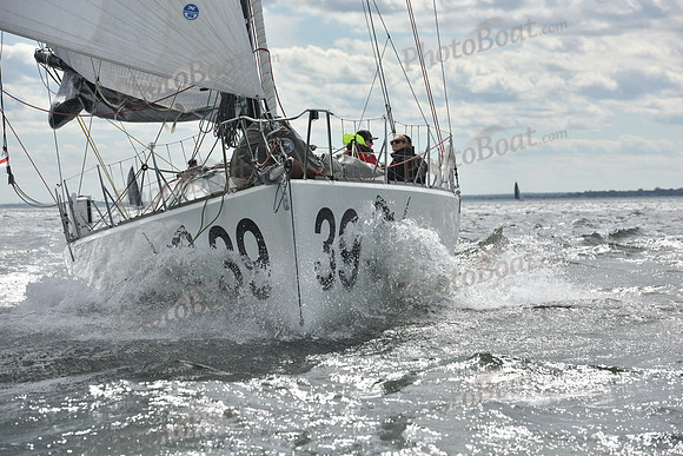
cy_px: 228
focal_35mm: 170
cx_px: 342
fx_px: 3226
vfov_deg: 8.1
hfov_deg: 12.1
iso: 320
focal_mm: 170
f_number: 10
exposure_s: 1/1000
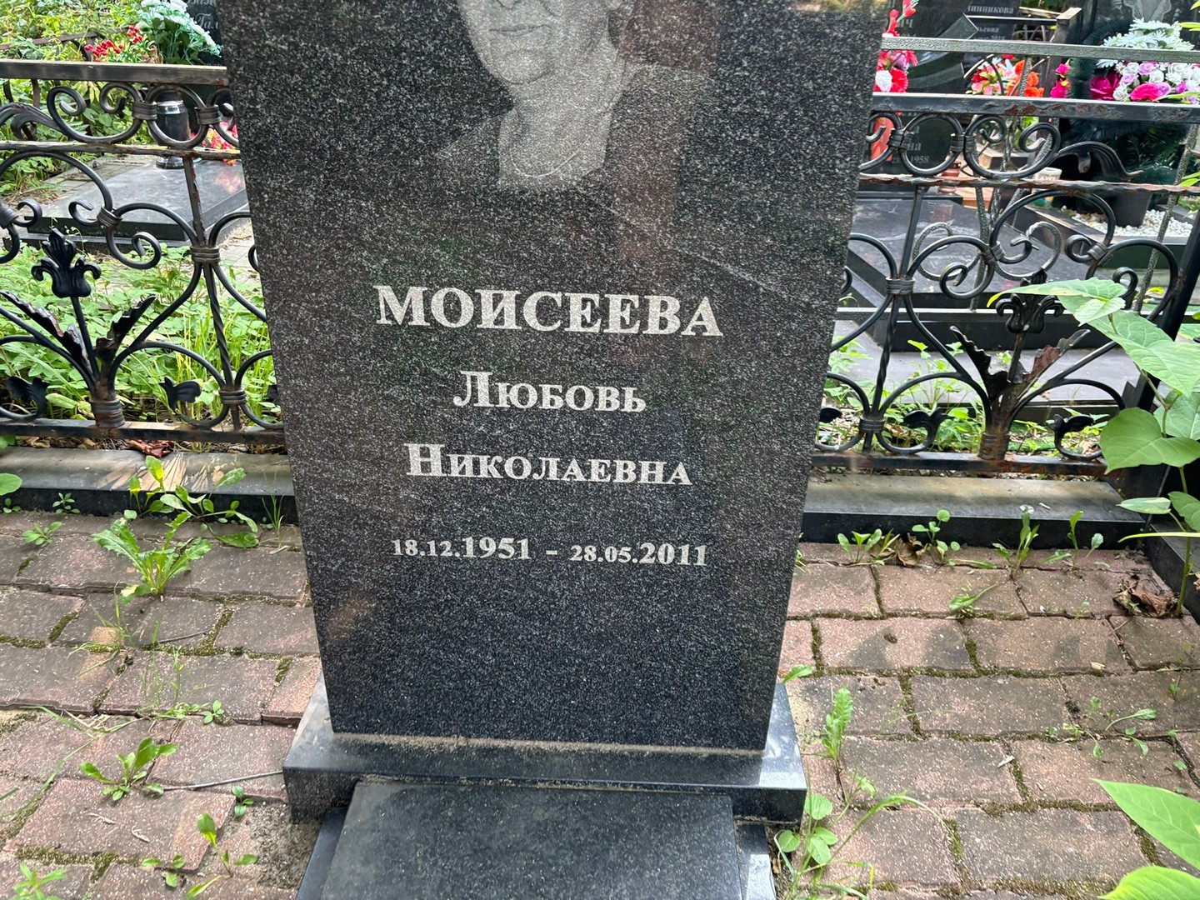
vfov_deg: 53.1
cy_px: 450
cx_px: 600
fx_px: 901
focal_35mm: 26
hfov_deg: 67.3
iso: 125
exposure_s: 1/121
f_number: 1.6
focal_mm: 5.96
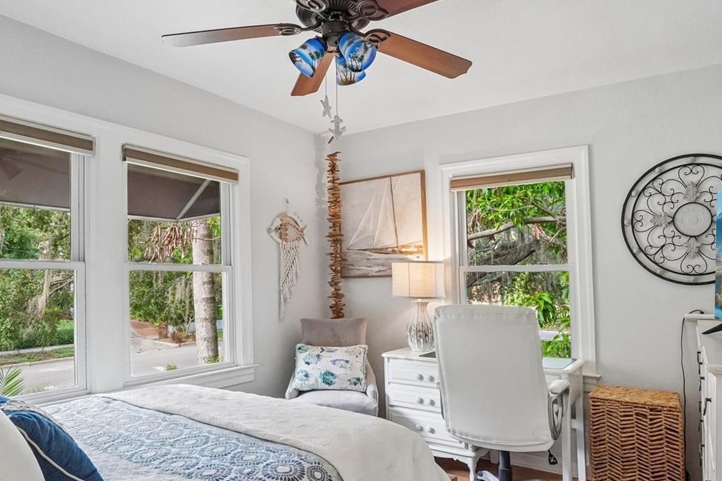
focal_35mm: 22
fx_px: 441
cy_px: 275
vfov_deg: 57.0
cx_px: 384
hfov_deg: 78.5
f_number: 8
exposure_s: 1/30
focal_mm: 10
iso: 1000
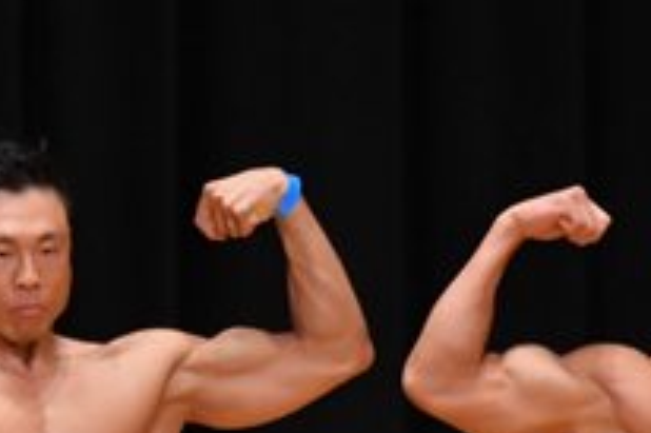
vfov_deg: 1.4
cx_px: -112
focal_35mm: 961
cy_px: 790
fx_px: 17364
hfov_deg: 2.1
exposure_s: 1/400
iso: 4000
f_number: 5.6
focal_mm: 170
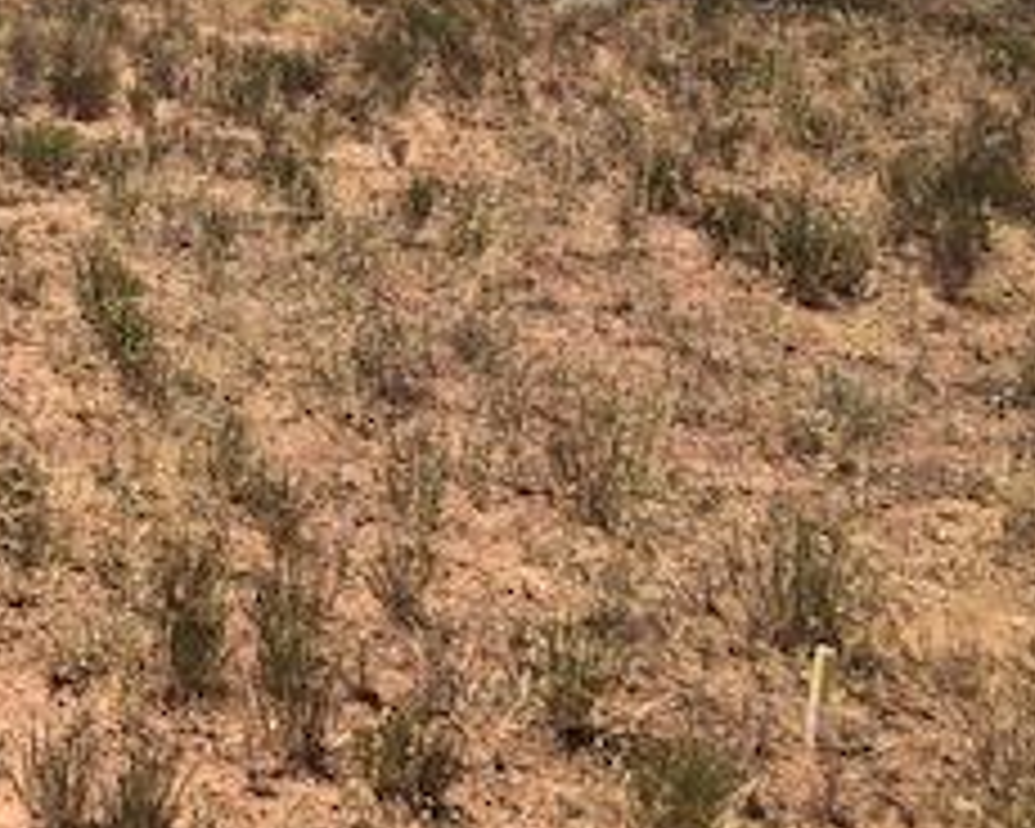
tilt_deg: -9.6
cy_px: 86
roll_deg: +0.2
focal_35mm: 76
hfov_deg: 22.4
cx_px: -310
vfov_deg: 19.8
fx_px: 2328
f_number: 1.8
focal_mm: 3.99
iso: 25
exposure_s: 1/2667
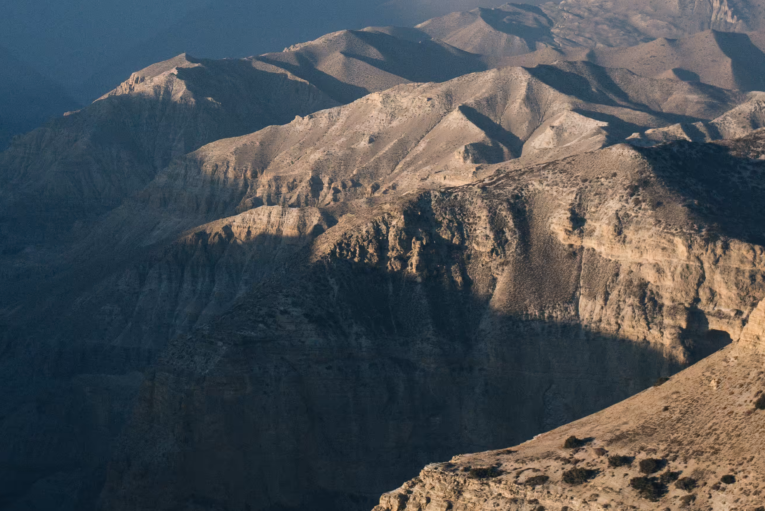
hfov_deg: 18.4
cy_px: 64
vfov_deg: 12.3
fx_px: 2360
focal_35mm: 111
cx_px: 280
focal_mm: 48
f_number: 3.2
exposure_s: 1/2000
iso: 800
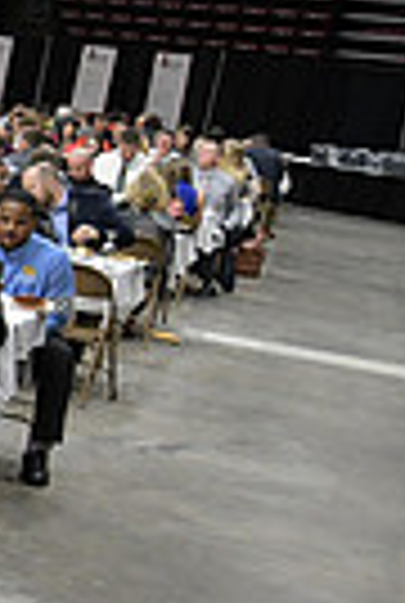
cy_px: 263
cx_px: -855
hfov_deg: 10.0
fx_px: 1631
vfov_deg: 20.9
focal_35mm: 97
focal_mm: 15
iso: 2500
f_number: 3.2
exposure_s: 1/400
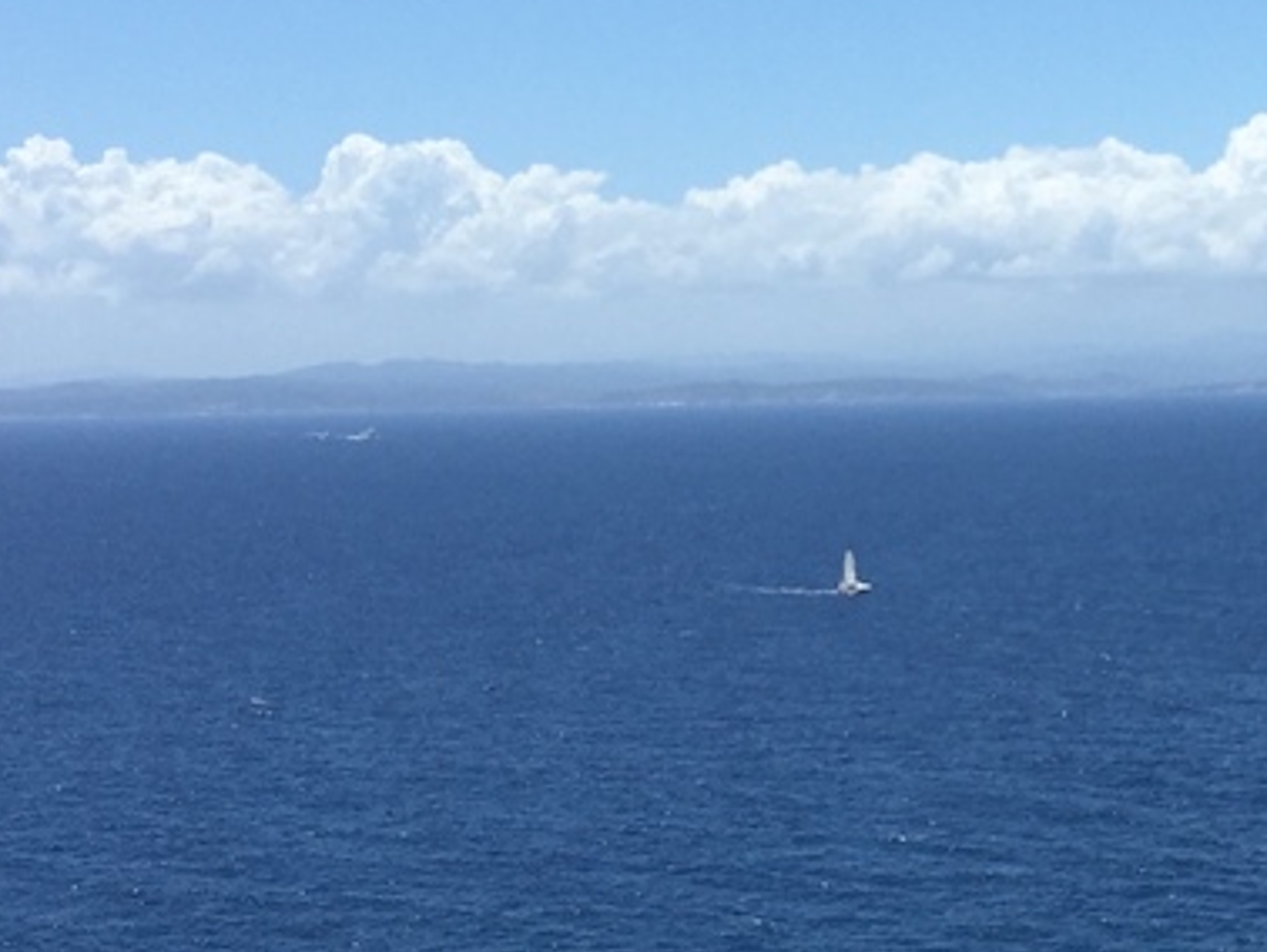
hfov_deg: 21.1
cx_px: 999
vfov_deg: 16.1
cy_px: 439
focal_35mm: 92
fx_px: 3369
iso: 32
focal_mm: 4.15
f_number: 2.2
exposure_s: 1/2639
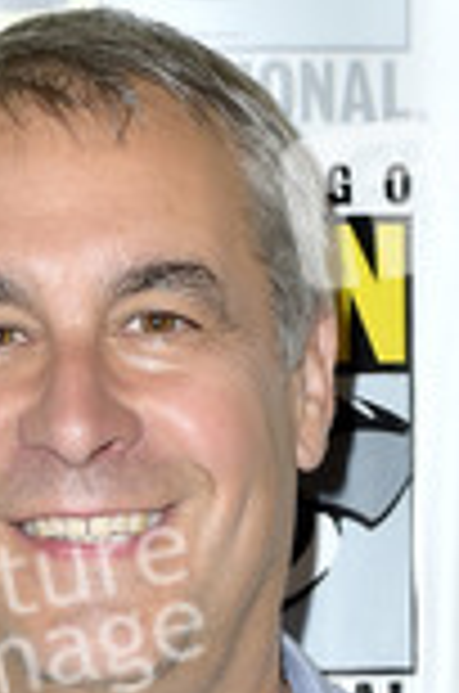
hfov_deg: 9.0
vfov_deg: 13.2
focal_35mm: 151
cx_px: 106
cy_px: 860
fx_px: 2901
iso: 200
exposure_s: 1/250
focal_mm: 58
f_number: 6.3
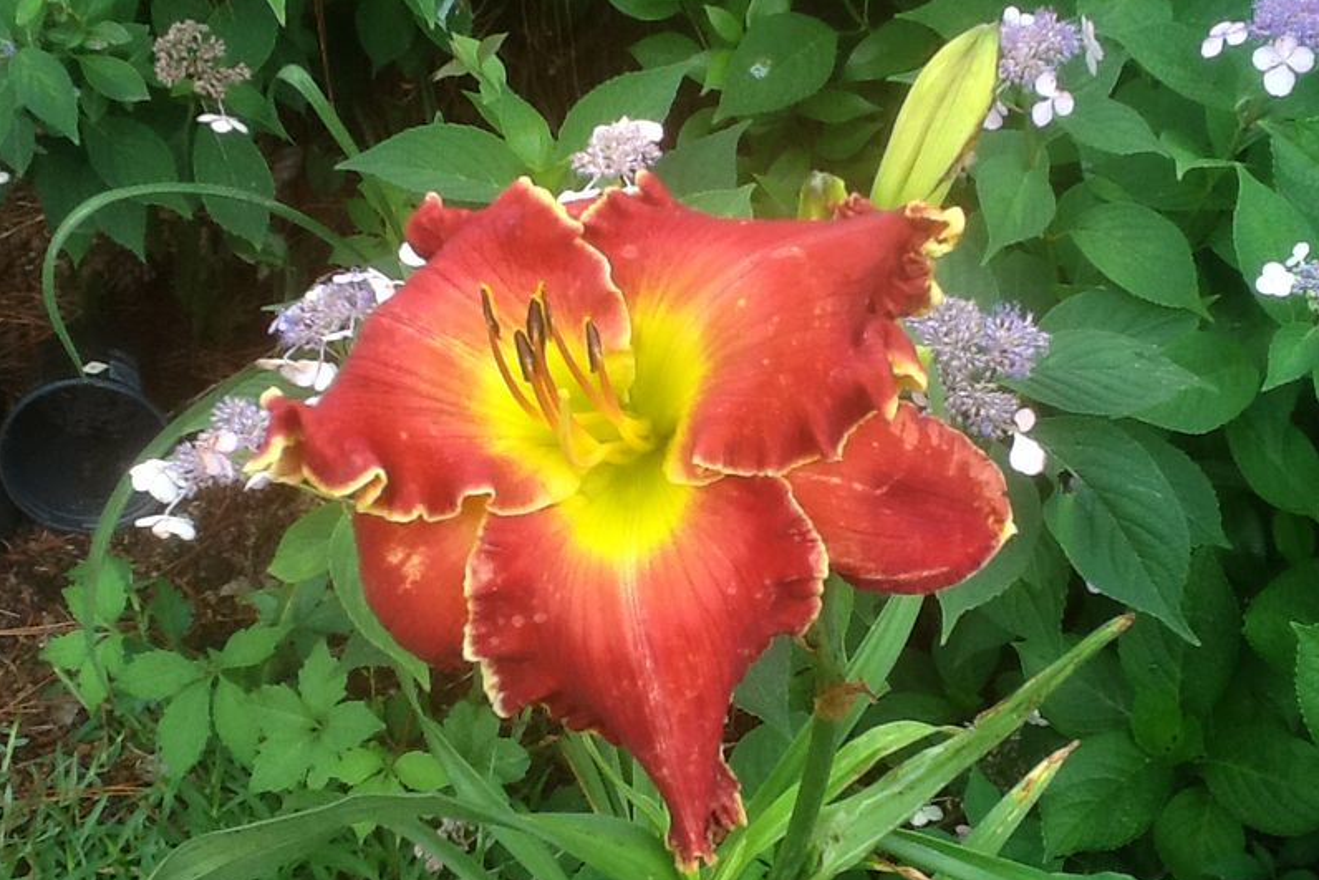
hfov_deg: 42.7
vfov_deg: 29.3
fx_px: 1686
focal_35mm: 46
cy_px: 457
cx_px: 658
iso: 40
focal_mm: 2.03
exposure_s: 1/137
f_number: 2.4
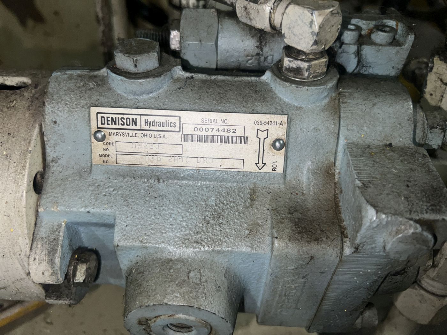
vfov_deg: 53.1
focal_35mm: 26
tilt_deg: -39.6
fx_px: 336
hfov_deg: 67.3
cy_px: 168
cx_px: 224
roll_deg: +0.5
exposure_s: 1/79
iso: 32
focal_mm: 5.7
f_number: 1.5
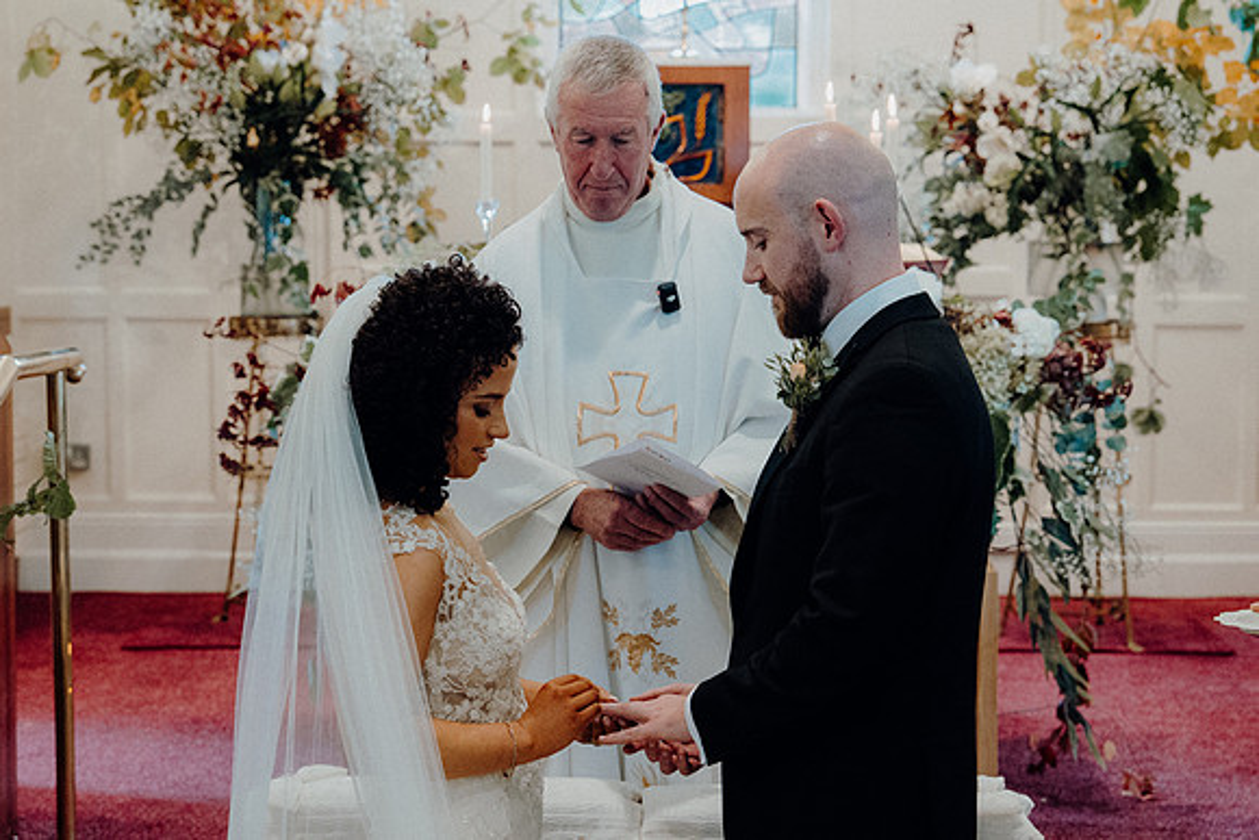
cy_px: 420
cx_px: 630
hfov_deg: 27.0
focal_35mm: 75
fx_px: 2623
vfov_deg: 18.2
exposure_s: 1/160
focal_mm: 50
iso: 2000
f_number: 3.5
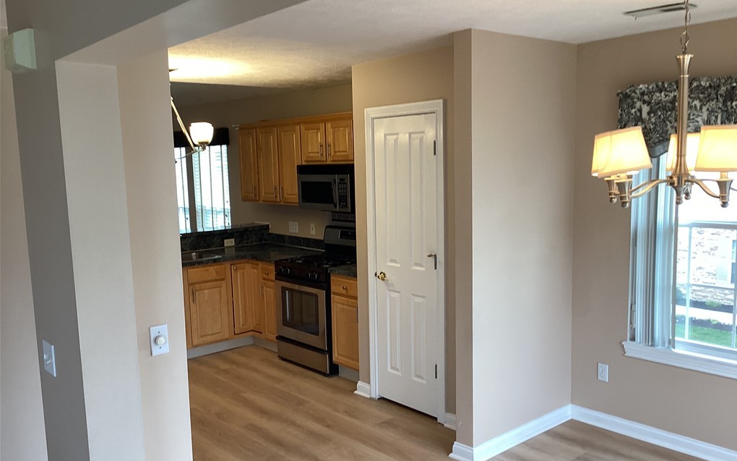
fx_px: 663
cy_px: 252
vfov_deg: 38.3
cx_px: 369
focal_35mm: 33
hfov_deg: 58.2
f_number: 2.4
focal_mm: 3.3
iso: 64
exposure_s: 1/60
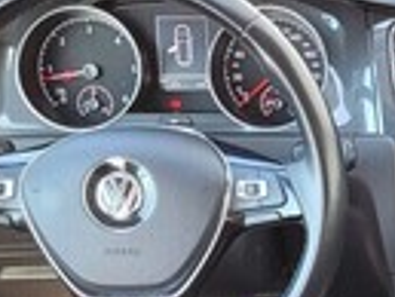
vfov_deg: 12.5
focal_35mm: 111
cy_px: 482
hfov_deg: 16.6
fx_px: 1268
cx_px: 533
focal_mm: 5.4
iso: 160
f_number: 1.8
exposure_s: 1/100
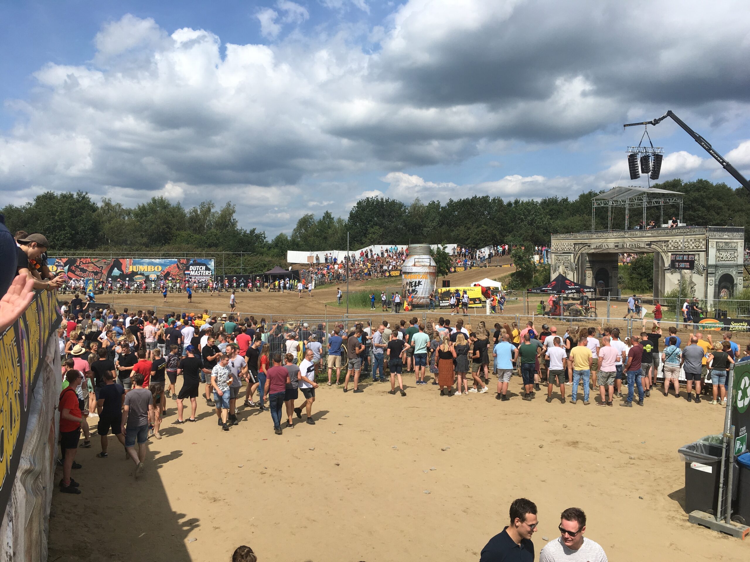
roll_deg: +0.9
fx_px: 628
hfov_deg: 61.7
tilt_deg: -2.7
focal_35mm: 29
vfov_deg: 48.2
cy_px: 281
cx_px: 375
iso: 25
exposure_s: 1/2262
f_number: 2.2
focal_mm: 4.15
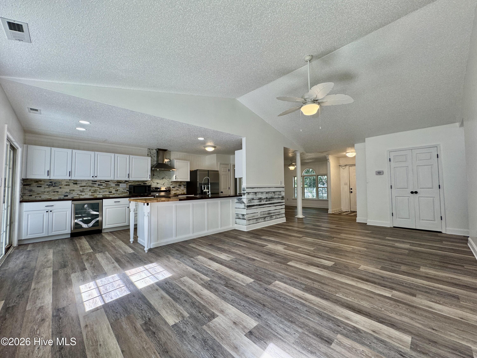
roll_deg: -0.1
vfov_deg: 85.7
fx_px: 193
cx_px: 238
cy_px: 179
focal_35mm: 14
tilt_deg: +1.2
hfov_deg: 102.1
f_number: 2.2
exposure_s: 1/120
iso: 64
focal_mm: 2.22
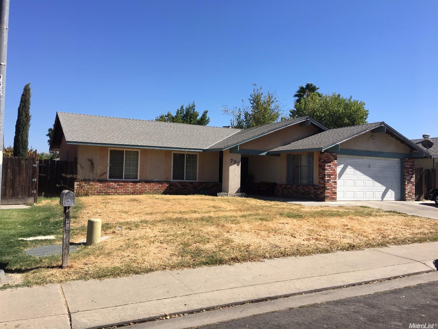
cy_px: 164
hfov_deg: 61.7
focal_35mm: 29
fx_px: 367
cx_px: 219
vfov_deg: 48.2
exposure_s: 1/1374
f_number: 2.2
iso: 25
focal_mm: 4.15
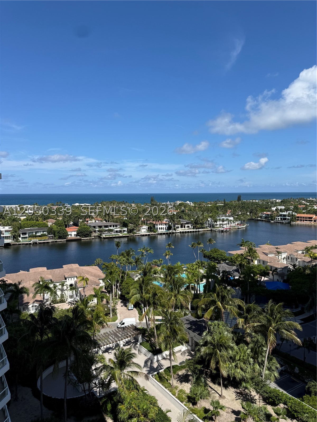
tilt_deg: -2.8
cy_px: 211
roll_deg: -0.3
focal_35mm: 24
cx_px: 158
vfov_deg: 71.6
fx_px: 293
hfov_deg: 56.8
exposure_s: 1/5319
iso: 80
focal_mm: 6.76
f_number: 1.78
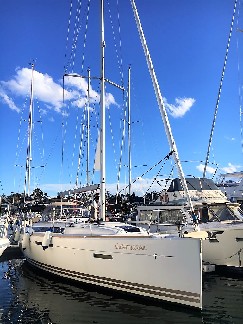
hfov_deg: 48.2
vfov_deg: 61.7
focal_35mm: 29
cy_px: 162
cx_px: 122
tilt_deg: +13.5
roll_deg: +0.4
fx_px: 271
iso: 25
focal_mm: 4.15
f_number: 2.2
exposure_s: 1/1603
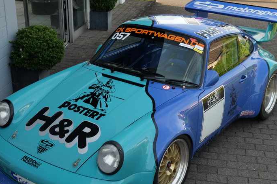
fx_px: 415
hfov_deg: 36.8
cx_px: 122
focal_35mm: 54
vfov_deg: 25.0
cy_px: 112
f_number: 4
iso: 200
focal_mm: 24.3
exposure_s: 1/150
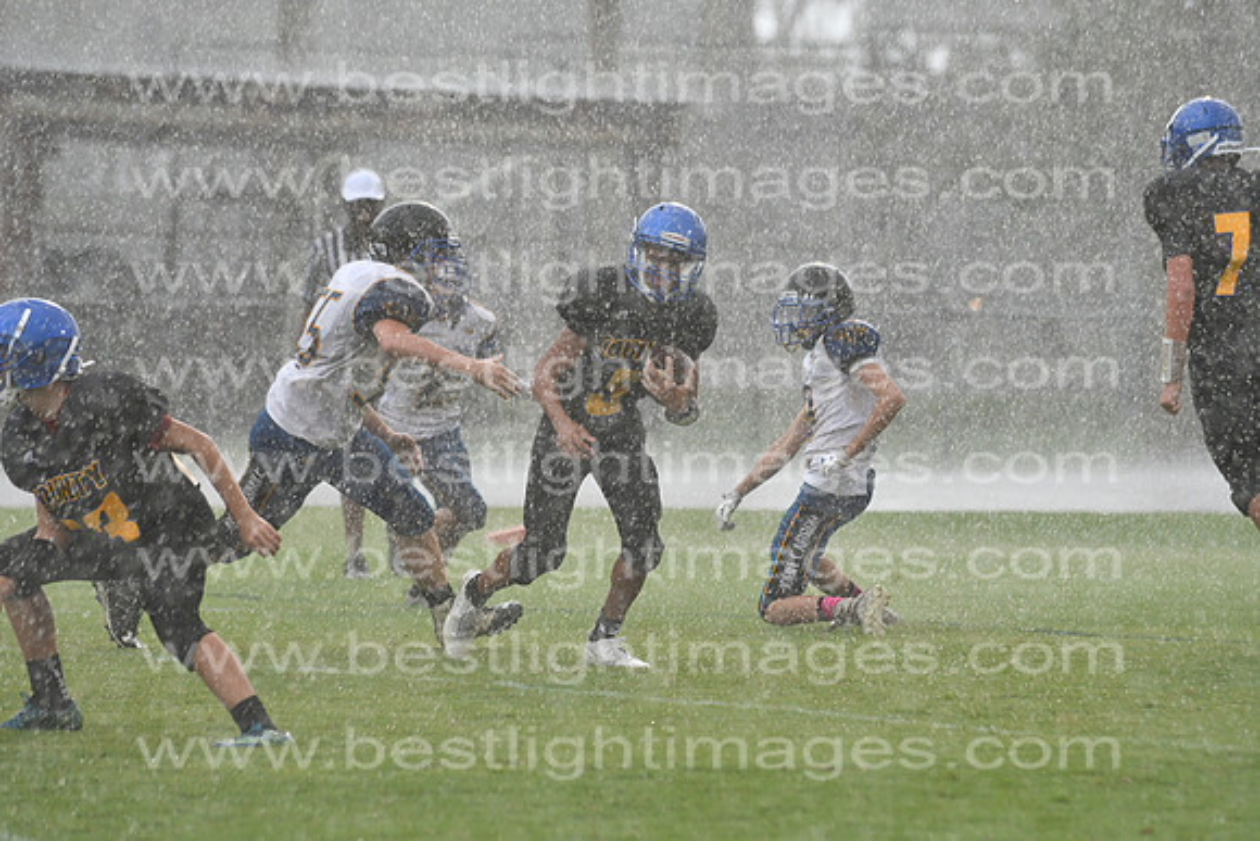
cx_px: 630
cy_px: 420
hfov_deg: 9.8
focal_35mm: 210
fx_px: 7351
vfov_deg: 6.5
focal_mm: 140
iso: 1000
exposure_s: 1/1000
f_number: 4.5
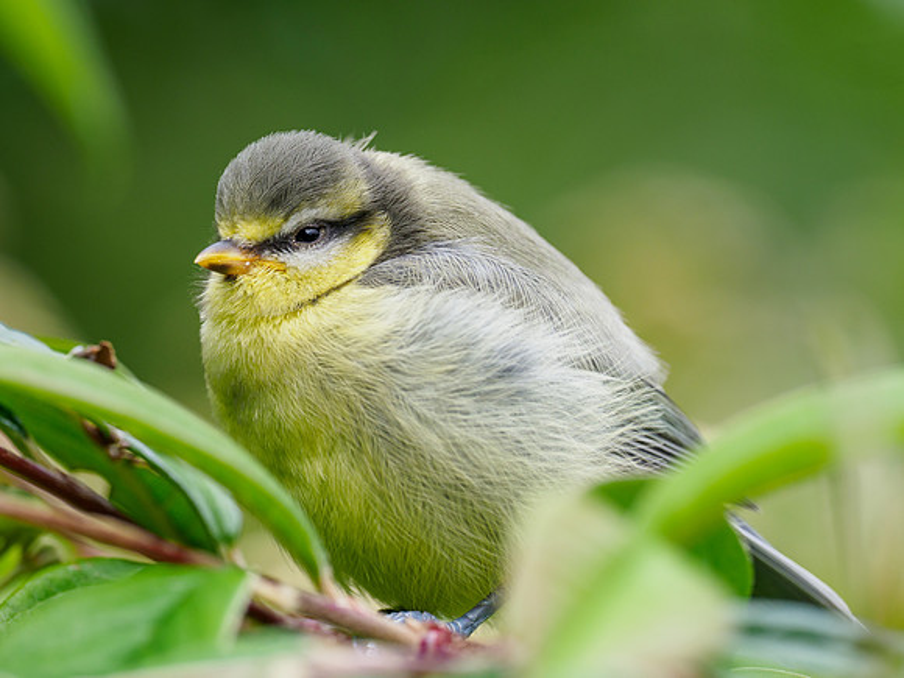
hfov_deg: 3.1
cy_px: 318
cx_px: 424
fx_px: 16659
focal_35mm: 638
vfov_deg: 2.3
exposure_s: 1/320
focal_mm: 300
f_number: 5.6
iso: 200
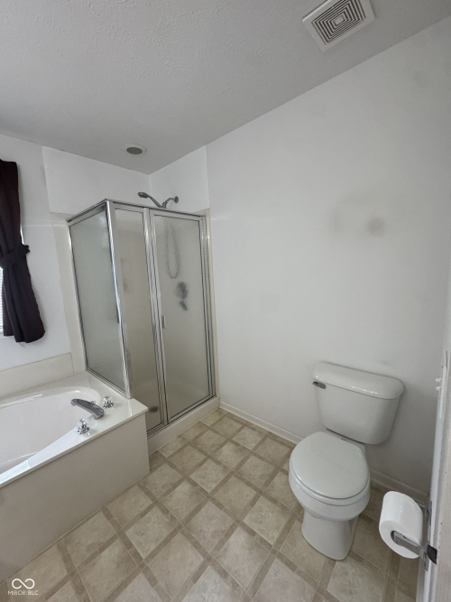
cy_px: 301
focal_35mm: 14
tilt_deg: -8.2
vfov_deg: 102.1
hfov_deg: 85.7
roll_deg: +3.4
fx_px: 243
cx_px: 226
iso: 250
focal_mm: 2.22
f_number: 2.2
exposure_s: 1/120
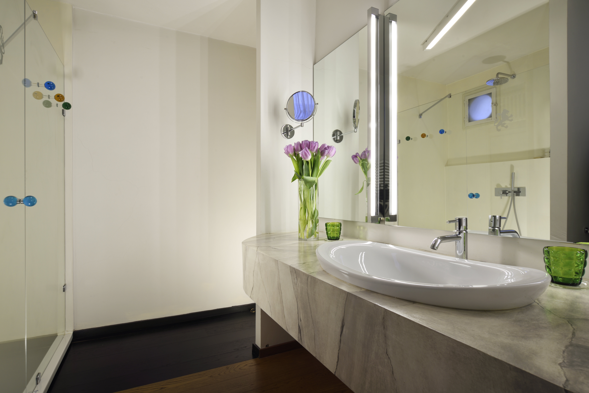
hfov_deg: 86.9
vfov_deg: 64.6
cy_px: 196
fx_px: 311
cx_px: 294
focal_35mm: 19
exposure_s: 1/250
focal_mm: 19
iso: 100
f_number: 13
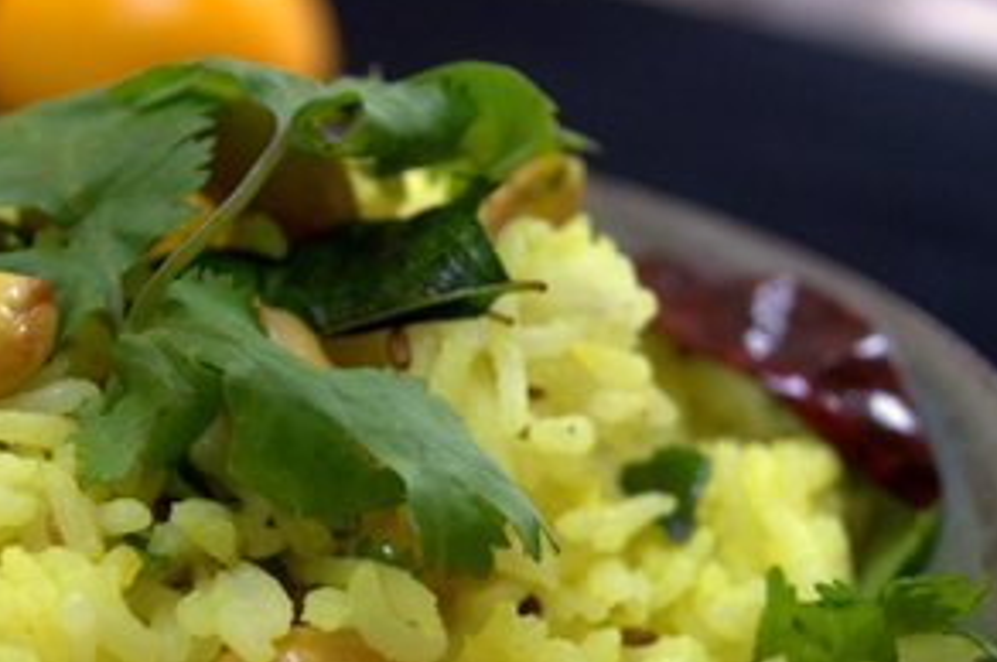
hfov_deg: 25.7
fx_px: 2185
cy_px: 496
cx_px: 423
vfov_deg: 17.1
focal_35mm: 79
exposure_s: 1/30
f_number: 4.8
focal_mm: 32
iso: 800
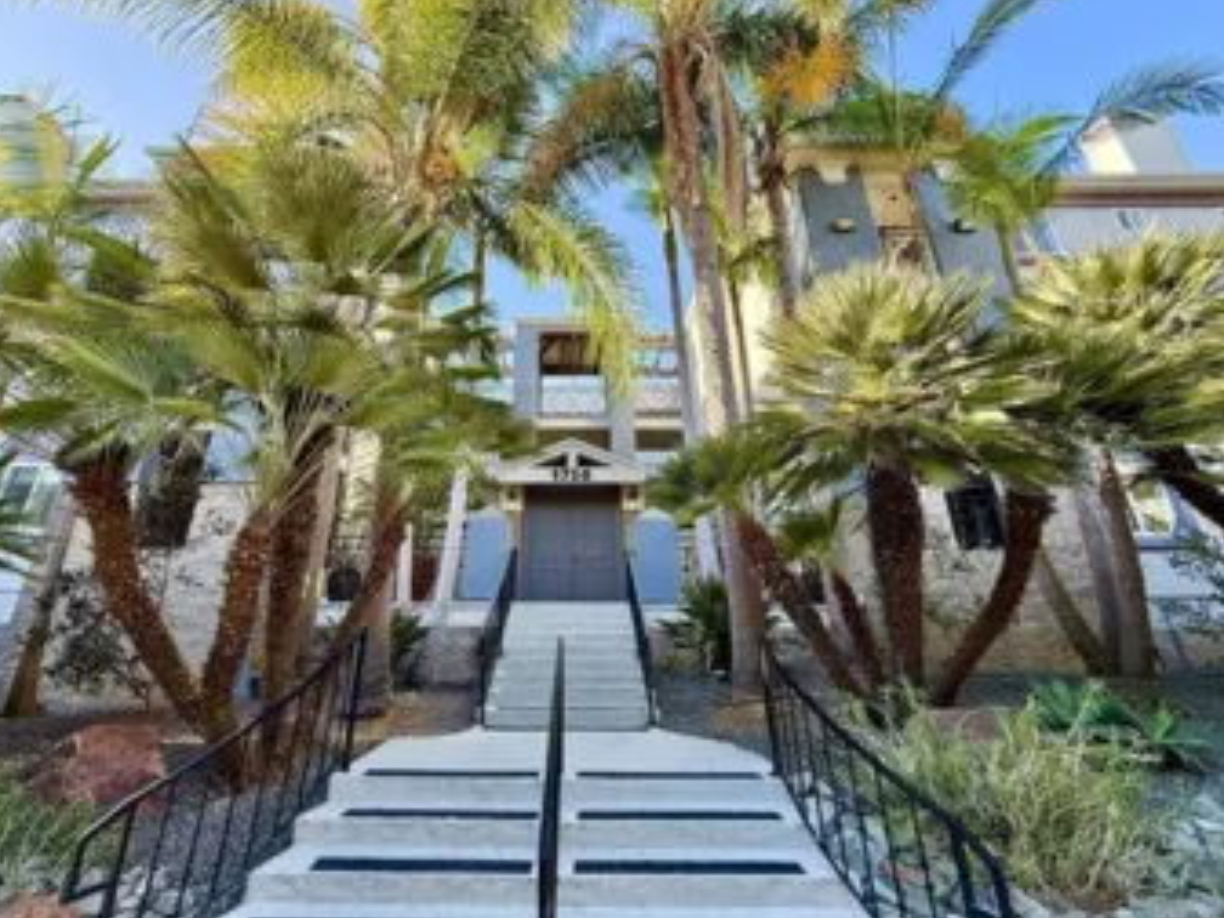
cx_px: 572
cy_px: 448
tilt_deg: +21.9
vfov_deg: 81.7
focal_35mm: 15
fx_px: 530
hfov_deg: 98.0
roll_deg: -0.5
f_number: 2.2
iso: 64
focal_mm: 2.22
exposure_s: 1/218
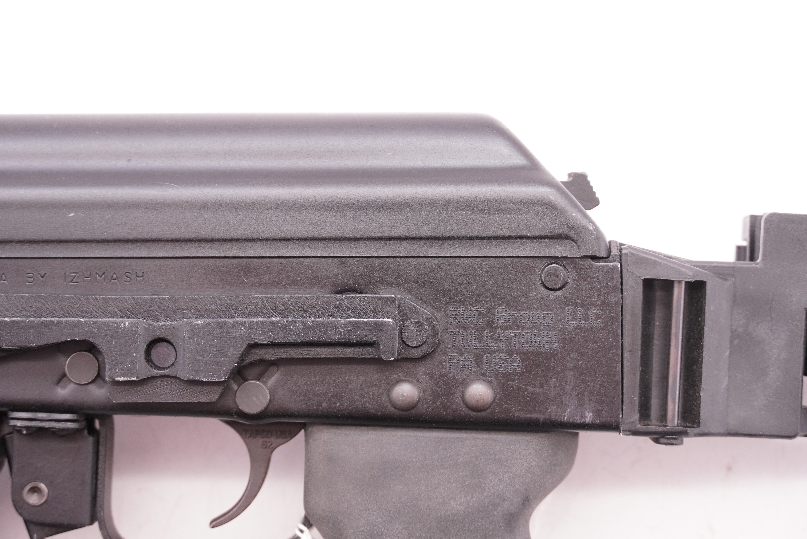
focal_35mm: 80
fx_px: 1783
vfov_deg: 17.2
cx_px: 404
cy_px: 270
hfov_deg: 25.5
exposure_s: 1/125
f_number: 5.6
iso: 1250
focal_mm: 53
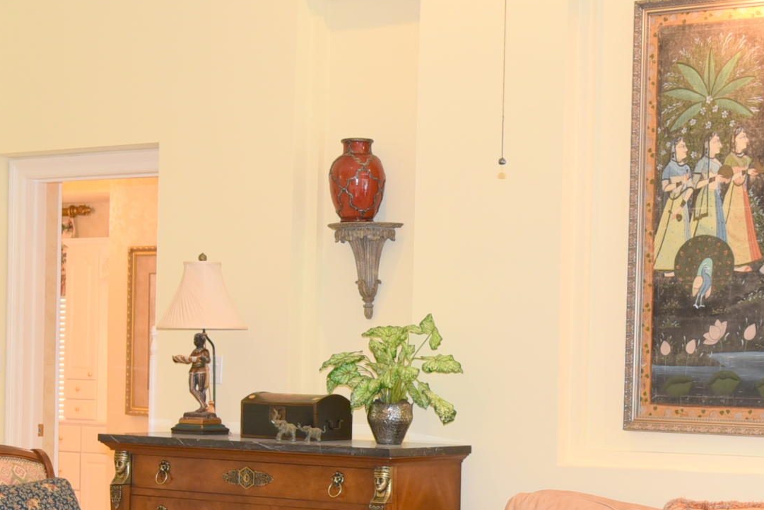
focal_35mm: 86
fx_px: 1825
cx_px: 435
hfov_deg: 23.6
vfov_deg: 15.7
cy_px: 451
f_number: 4
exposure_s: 1/60
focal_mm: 31
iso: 800
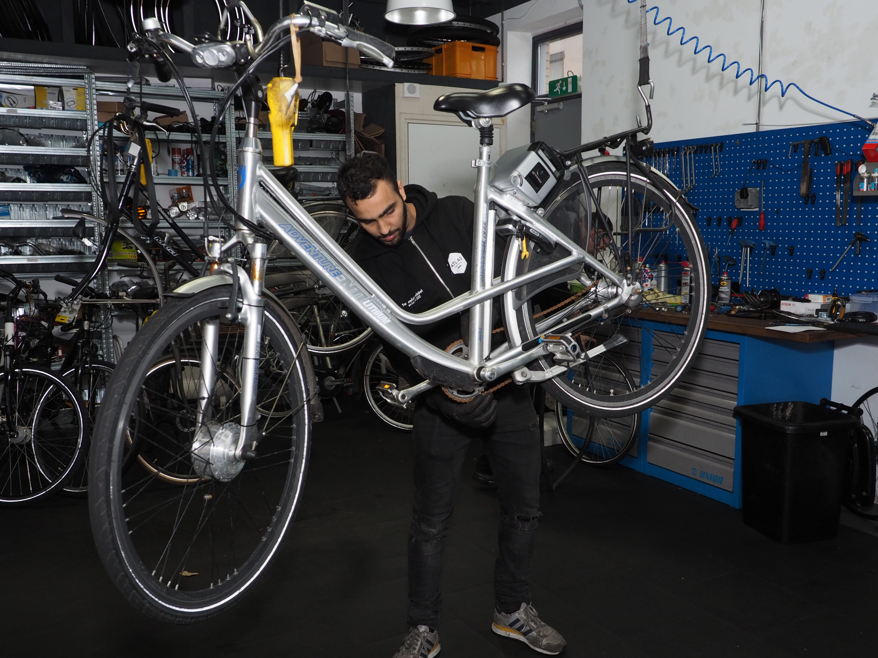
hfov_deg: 55.4
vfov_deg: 42.9
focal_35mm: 33
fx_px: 837
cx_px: 435
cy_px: 338
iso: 800
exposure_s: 1/200
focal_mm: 16
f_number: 4.1
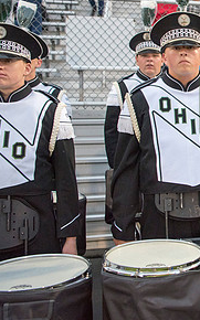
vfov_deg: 40.8
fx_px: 428
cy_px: 119
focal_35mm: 49
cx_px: 283
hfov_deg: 22.5
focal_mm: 24
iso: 2000
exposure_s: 1/800
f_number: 3.2
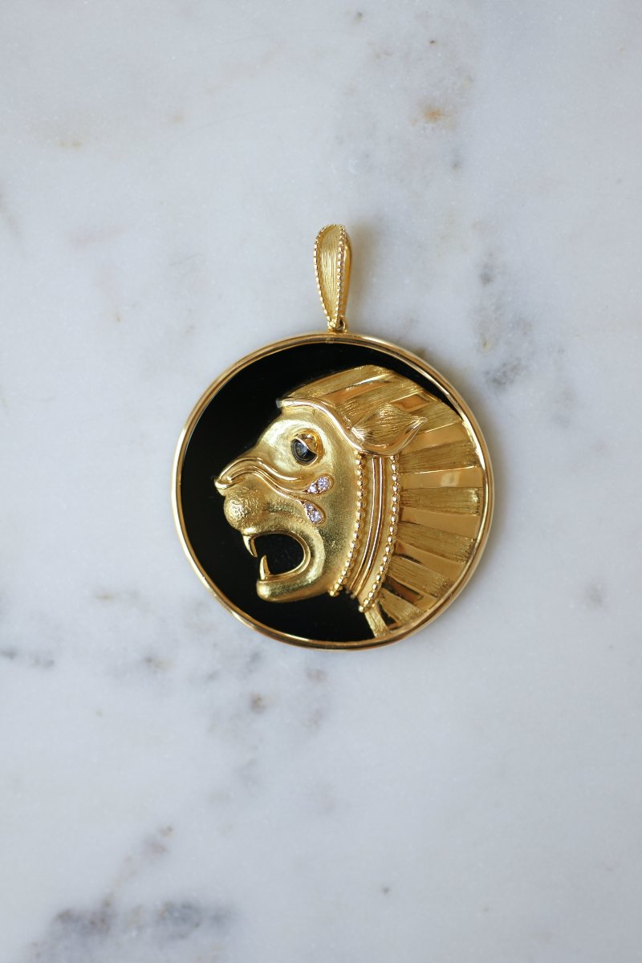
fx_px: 2809
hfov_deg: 13.0
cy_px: 482
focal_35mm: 105
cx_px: 321
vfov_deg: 19.5
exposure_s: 1/125
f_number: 2.8
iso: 200
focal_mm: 70
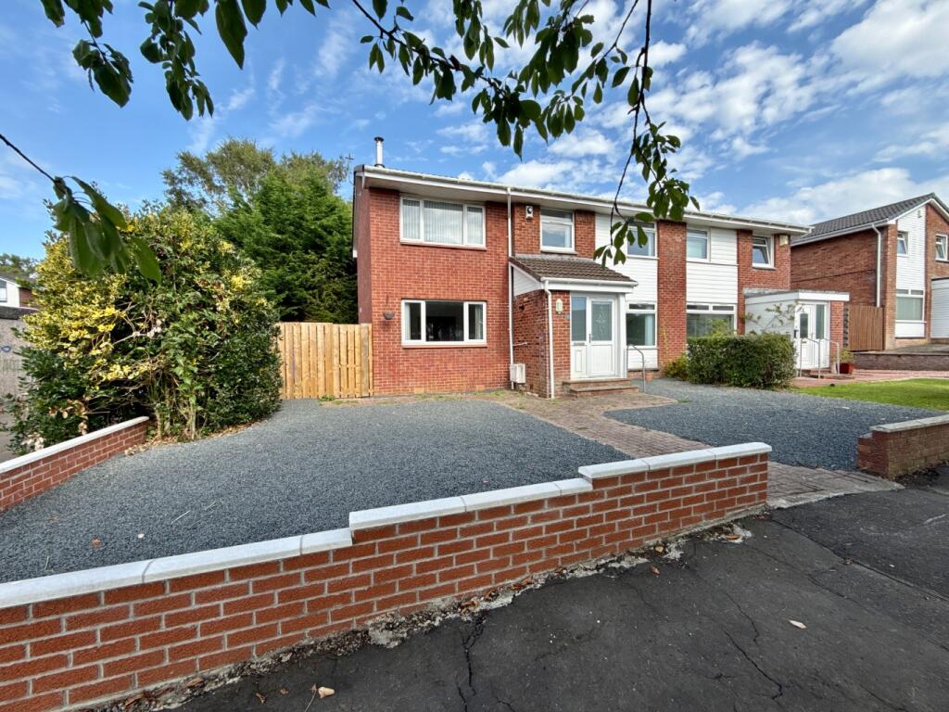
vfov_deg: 85.7
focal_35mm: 14
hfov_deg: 102.1
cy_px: 356
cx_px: 474
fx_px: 384
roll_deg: +0.0
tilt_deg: -1.2
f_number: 2.2
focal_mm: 2.22
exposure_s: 1/751
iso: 50
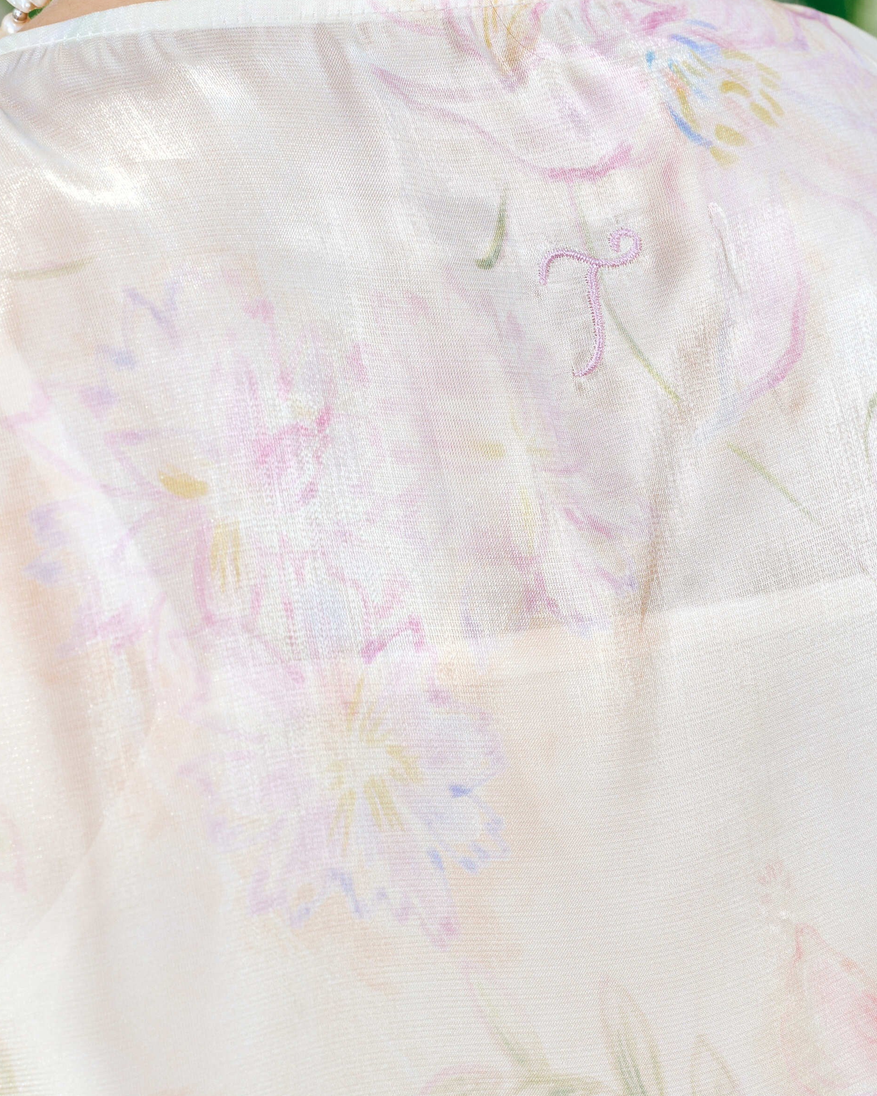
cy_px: 638
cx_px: 518
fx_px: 4022
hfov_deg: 12.4
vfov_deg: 15.5
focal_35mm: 124
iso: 125
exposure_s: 1/125
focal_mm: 75
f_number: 10
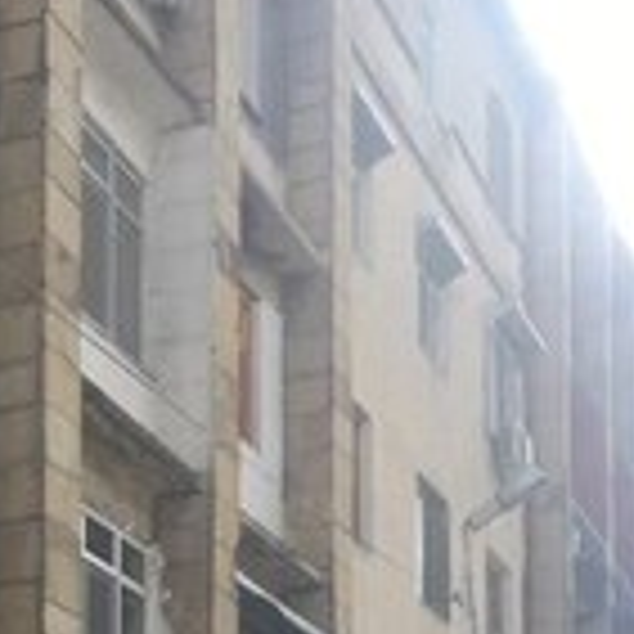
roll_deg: -0.3
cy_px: 1003
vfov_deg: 17.1
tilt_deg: +5.2
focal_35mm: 90
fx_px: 1865
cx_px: 108
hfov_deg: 19.1
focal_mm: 4.15
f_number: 2.2
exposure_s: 1/596
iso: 25
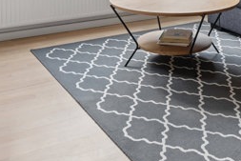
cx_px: 179
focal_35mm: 60
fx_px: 402
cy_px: -78
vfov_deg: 19.8
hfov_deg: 32.8
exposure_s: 1/6
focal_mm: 19
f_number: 11
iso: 125
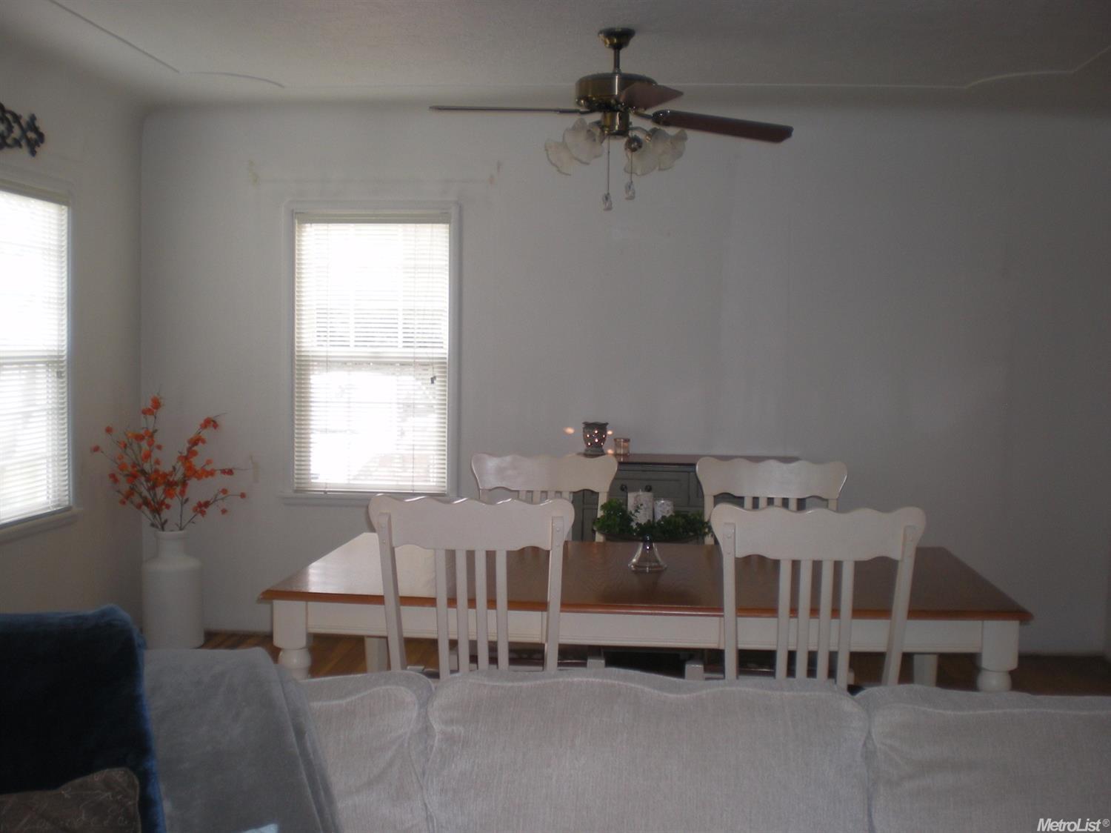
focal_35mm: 38
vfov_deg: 37.7
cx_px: 556
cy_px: 416
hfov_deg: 49.0
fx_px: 1219
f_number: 3.1
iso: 77
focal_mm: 6.3
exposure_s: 1/30
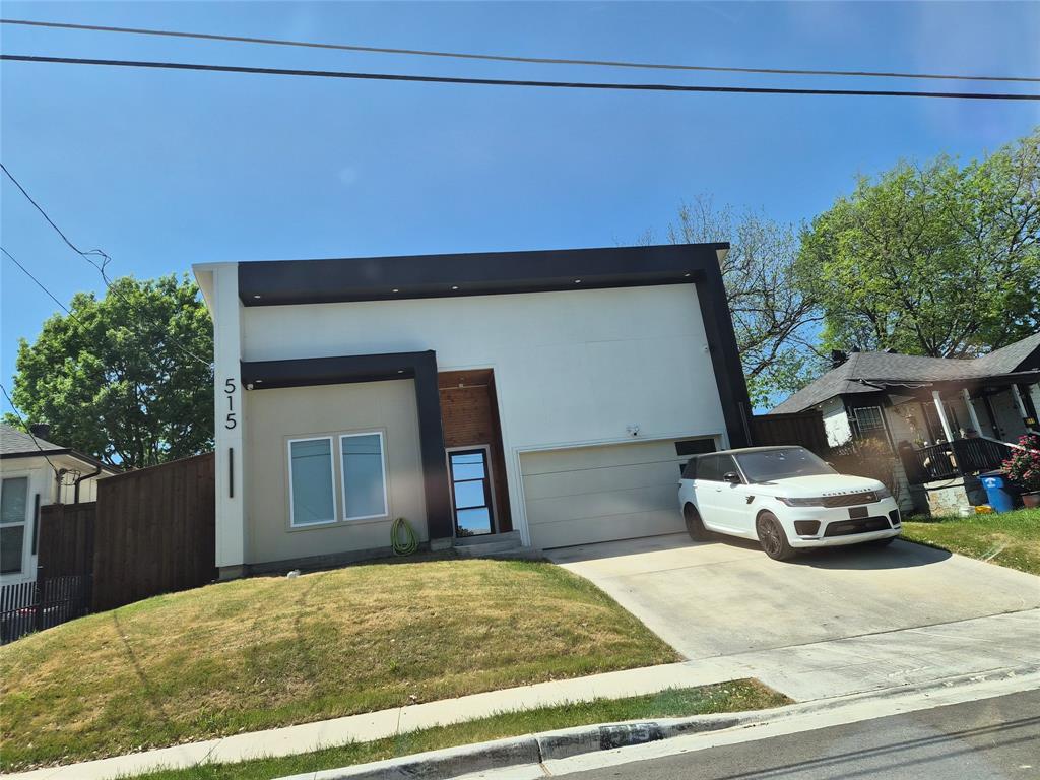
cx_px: 520
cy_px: 390
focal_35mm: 23
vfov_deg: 58.9
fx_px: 691
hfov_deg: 73.9
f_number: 1.8
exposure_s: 1/4752
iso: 80
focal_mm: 5.4
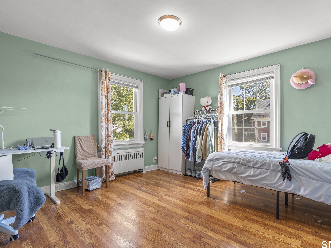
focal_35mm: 18
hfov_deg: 87.3
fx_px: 172
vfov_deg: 71.6
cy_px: 122
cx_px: 186
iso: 250
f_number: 9
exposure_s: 1/2
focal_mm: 16
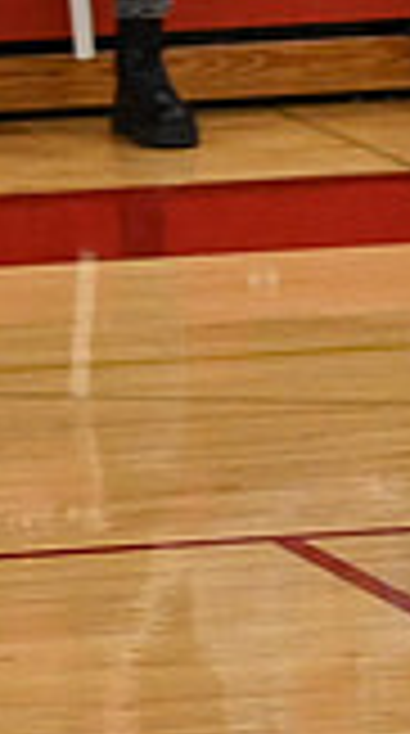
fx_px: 14676
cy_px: 2
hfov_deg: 1.6
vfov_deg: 2.9
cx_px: 1230
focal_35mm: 755
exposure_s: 1/400
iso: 6400
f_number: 4
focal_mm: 135
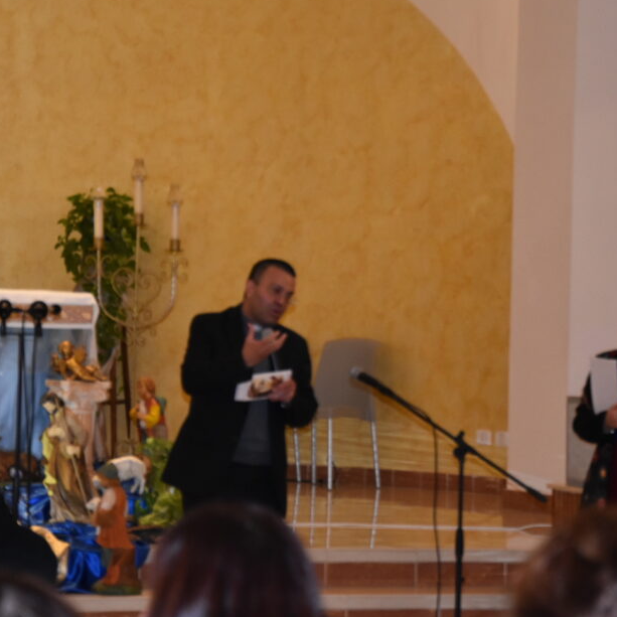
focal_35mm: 149
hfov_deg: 11.7
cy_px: 304
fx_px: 3005
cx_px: 300
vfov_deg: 11.7
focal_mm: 70
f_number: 5.3
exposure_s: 1/100
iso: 1600
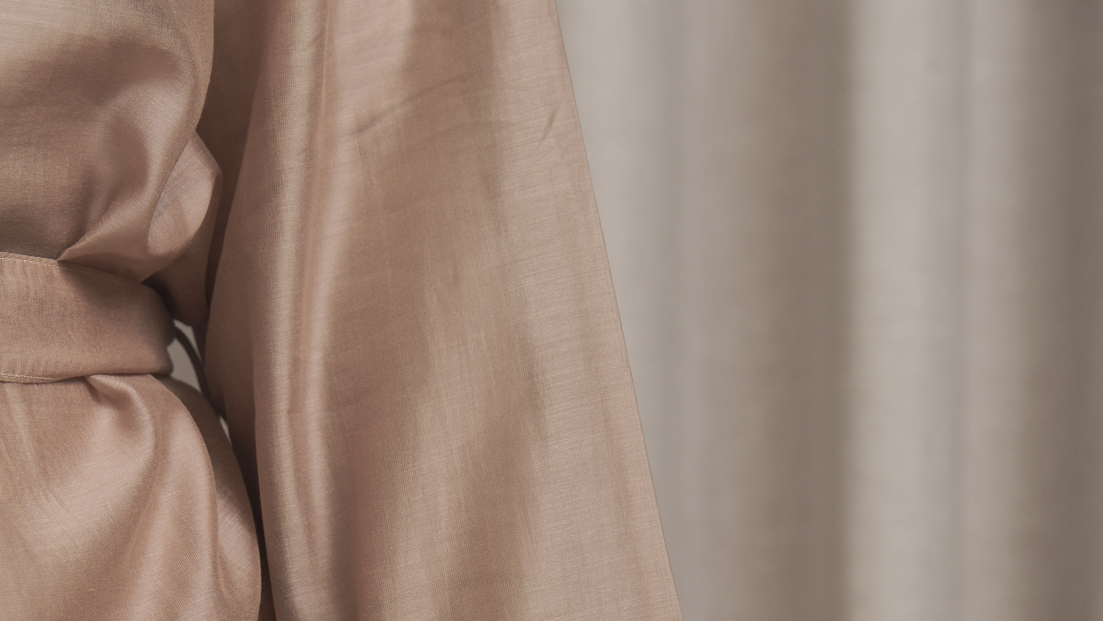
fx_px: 4650
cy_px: 905
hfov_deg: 13.5
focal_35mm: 159
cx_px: 437
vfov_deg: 7.5
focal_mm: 55
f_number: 4
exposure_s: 1/125
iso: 200
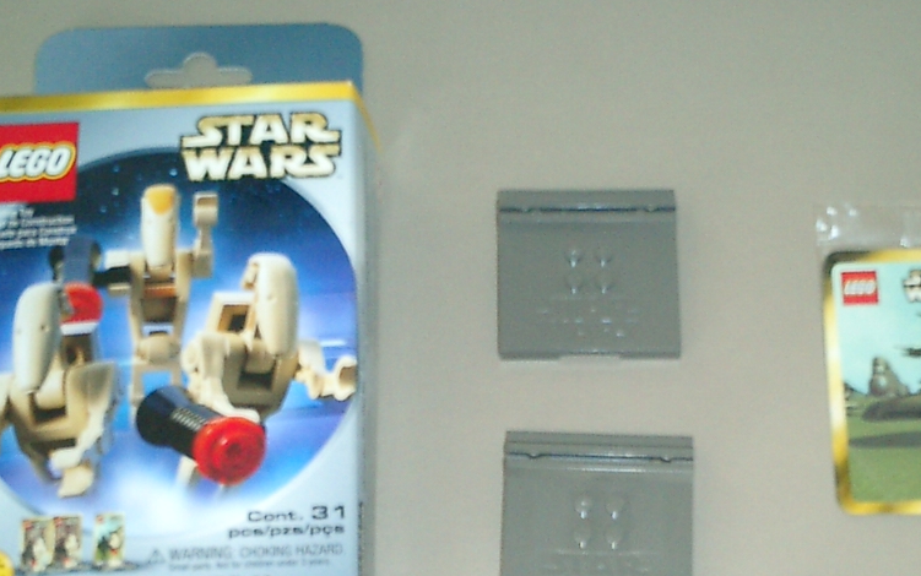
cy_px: 563
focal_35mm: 65
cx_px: 515
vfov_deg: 19.5
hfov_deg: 31.5
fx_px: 1632
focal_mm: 7.5
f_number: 3.2
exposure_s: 1/30
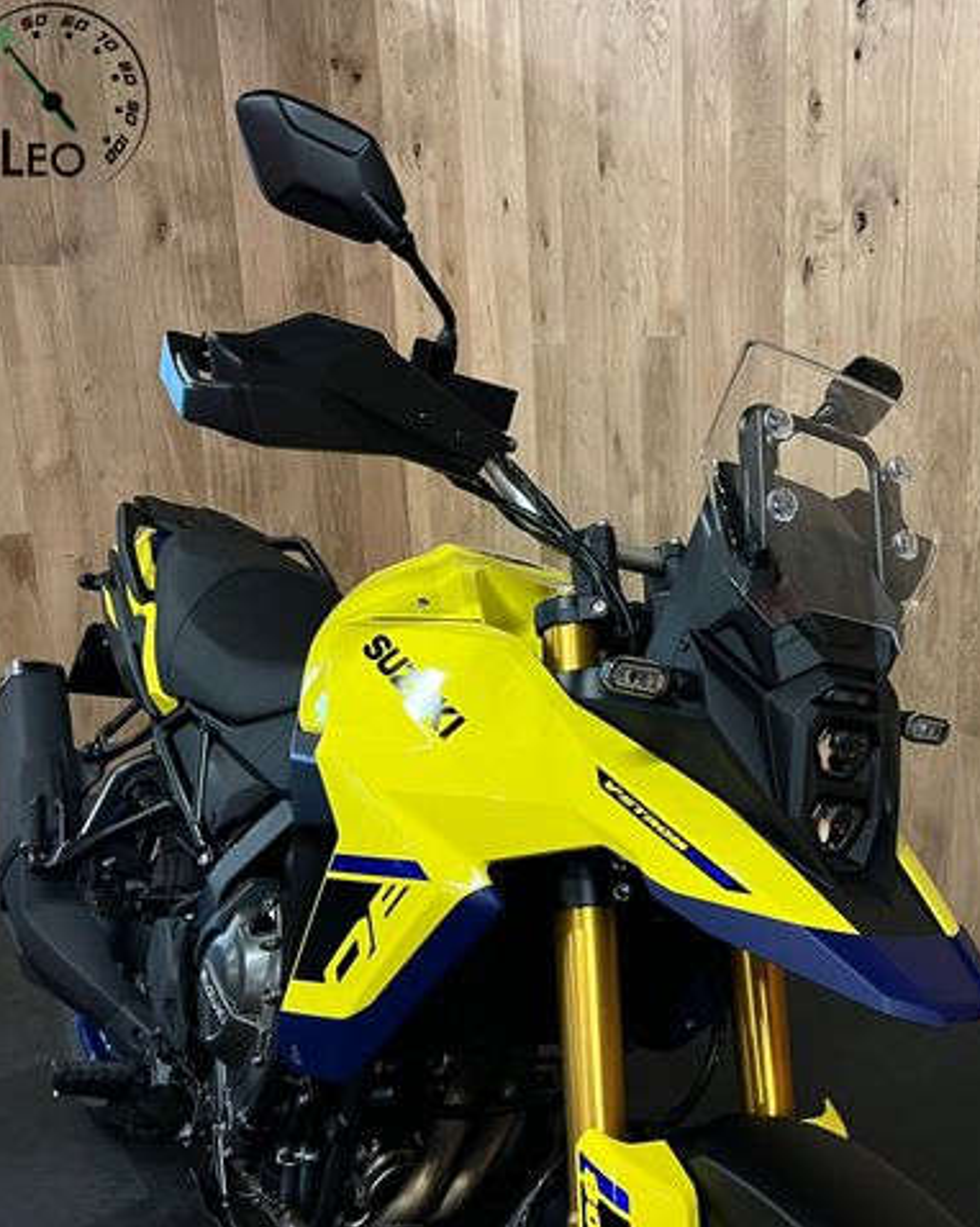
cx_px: 649
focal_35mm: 34
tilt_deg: -13.6
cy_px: 614
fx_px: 1233
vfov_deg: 52.9
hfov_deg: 42.8
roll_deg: +0.3
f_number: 1.6
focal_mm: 5.1
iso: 400
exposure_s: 1/33
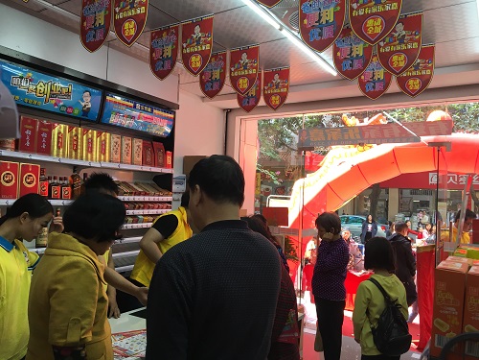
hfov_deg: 61.7
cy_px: 180
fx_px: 401
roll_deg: -2.7
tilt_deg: +2.6
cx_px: 240
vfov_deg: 48.2
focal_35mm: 29
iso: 25
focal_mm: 4.15
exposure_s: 1/33
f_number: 2.2
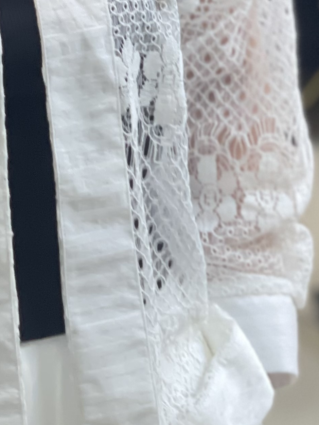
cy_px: -87
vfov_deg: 9.5
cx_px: 17
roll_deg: -0.1
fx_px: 2532
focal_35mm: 206
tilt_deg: -9.5
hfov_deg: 7.2
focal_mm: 7.5
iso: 160
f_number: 2.2
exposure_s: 1/100
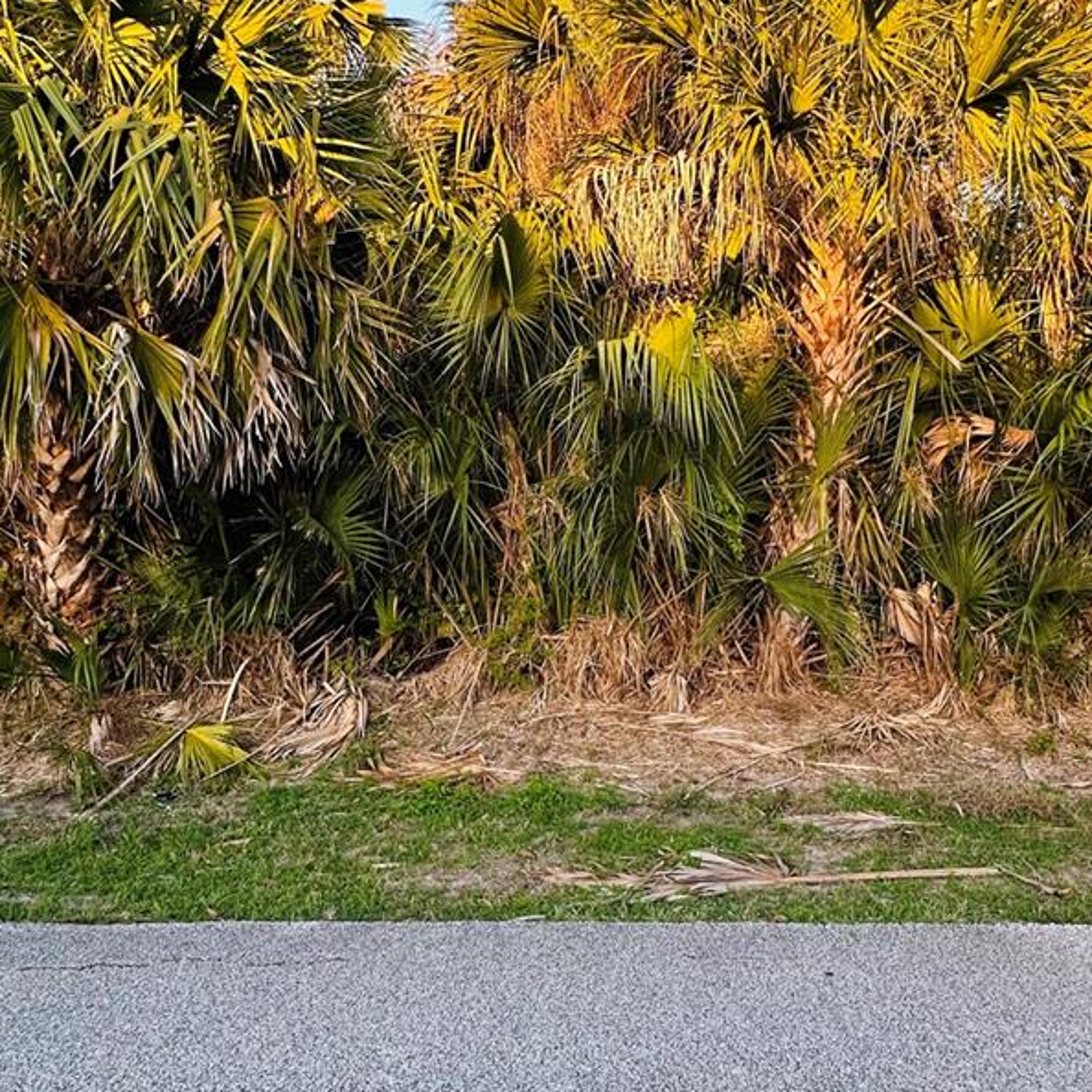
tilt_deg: +3.6
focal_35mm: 25
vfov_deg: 62.8
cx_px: 640
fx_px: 892
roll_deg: -1.4
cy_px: 491
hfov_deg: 62.5
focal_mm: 2.22
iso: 80
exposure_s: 1/99
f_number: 2.2
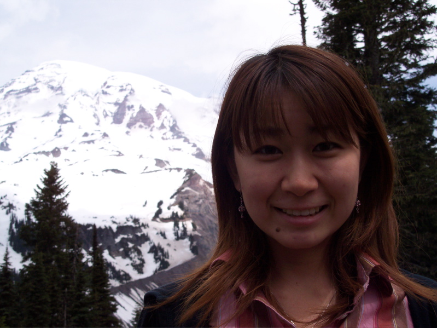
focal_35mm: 51
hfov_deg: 37.5
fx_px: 644
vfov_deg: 28.6
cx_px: 218
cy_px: 164
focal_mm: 10.7
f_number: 5.6
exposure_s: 1/1000
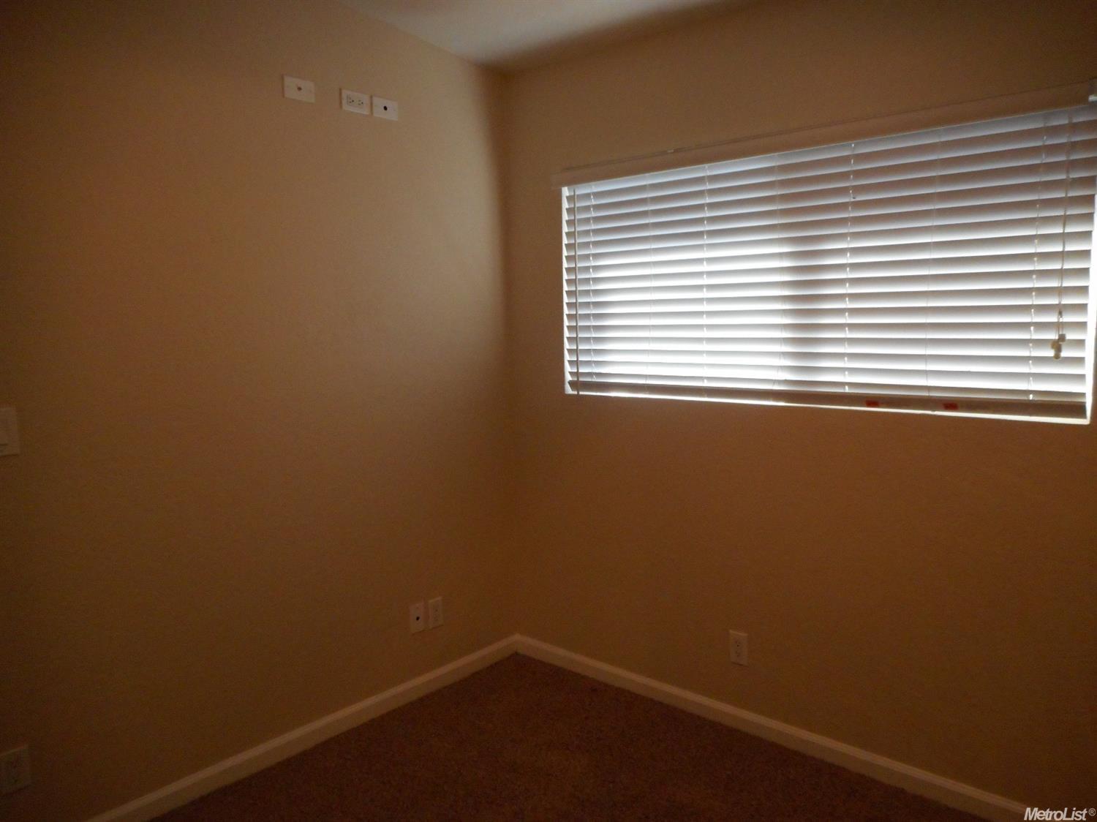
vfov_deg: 54.9
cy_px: 411
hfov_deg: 69.4
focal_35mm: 25
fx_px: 792
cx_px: 548
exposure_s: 1/30
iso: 400
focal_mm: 4.5
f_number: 3.7
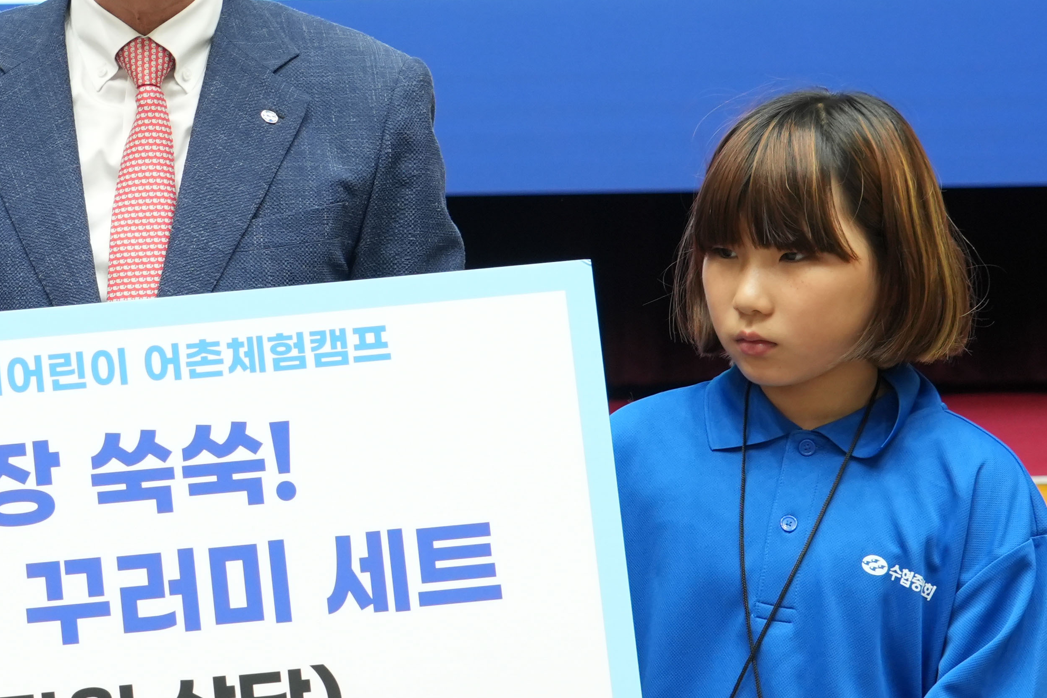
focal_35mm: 135
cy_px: 200
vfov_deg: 10.1
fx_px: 3926
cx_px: 137
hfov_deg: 15.0
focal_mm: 48
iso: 1250
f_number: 5
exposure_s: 1/125
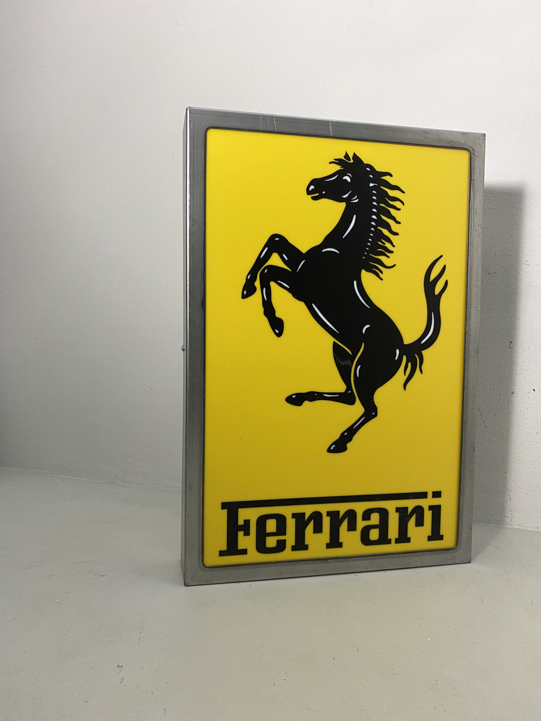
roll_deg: -1.3
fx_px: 542
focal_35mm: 26
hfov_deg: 53.1
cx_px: 270
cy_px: 360
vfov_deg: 67.3
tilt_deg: -0.4
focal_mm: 4.25
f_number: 1.8
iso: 80
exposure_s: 1/50
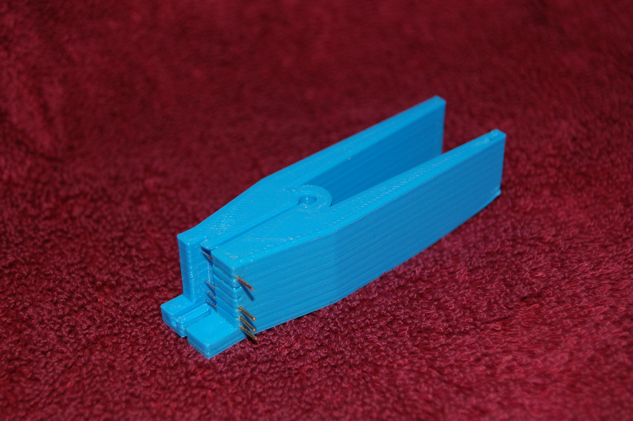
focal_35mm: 75
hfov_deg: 27.0
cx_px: 316
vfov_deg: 18.1
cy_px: 210
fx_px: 1318
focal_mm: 50
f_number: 5.6
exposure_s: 1/60
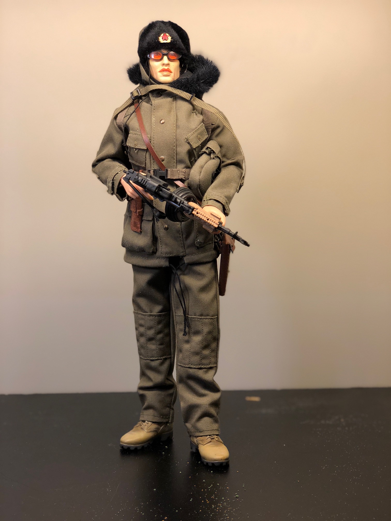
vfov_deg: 36.8
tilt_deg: -5.4
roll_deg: +0.4
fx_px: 783
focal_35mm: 52
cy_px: 260
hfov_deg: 28.0
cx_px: 196
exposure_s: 1/50
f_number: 2.4
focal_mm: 6
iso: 32
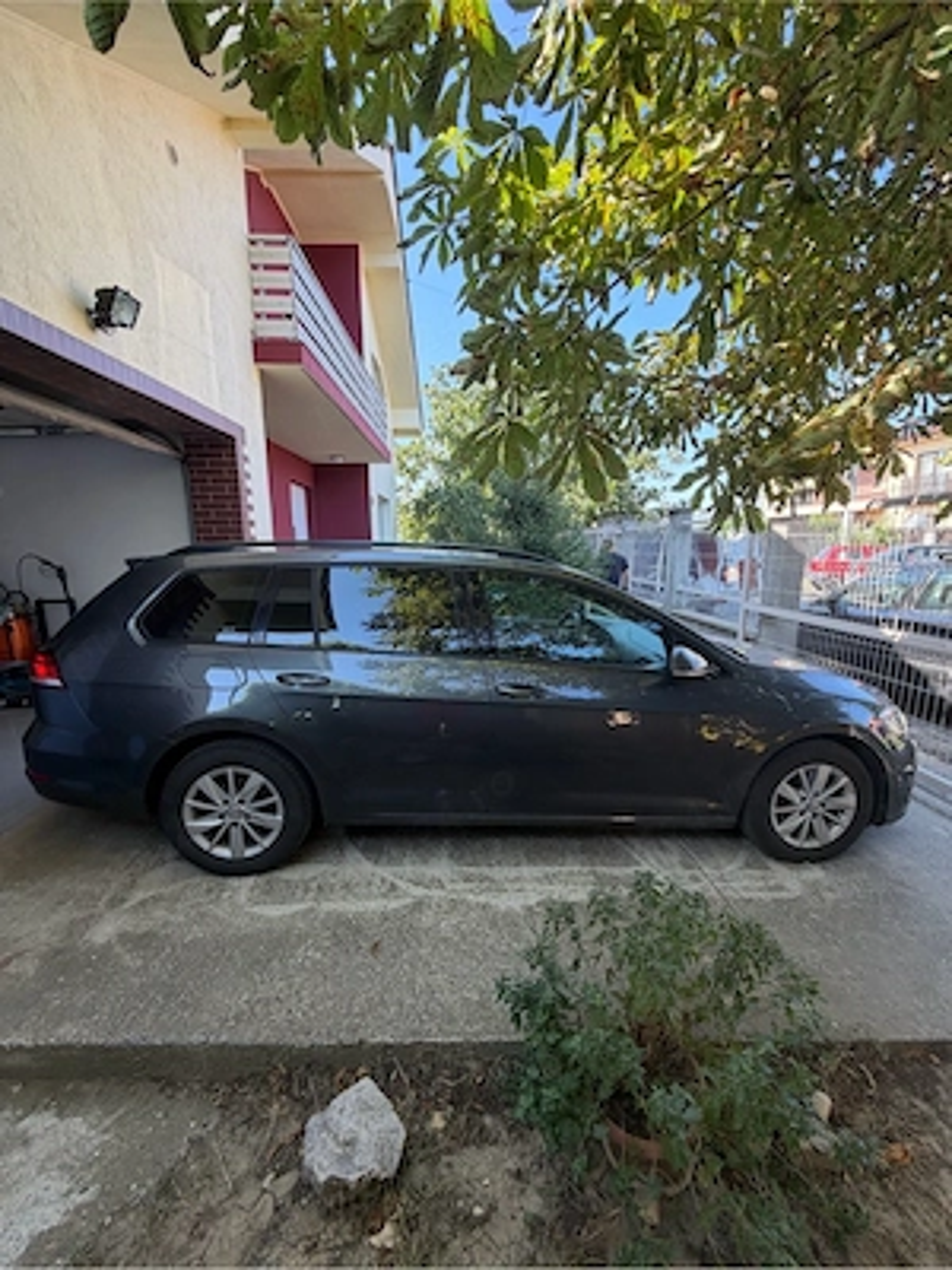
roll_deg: +0.7
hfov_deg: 85.7
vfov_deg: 102.1
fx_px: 513
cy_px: 635
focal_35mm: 14
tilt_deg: -9.7
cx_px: 476
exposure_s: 1/121
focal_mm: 2.22
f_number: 2.2
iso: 50
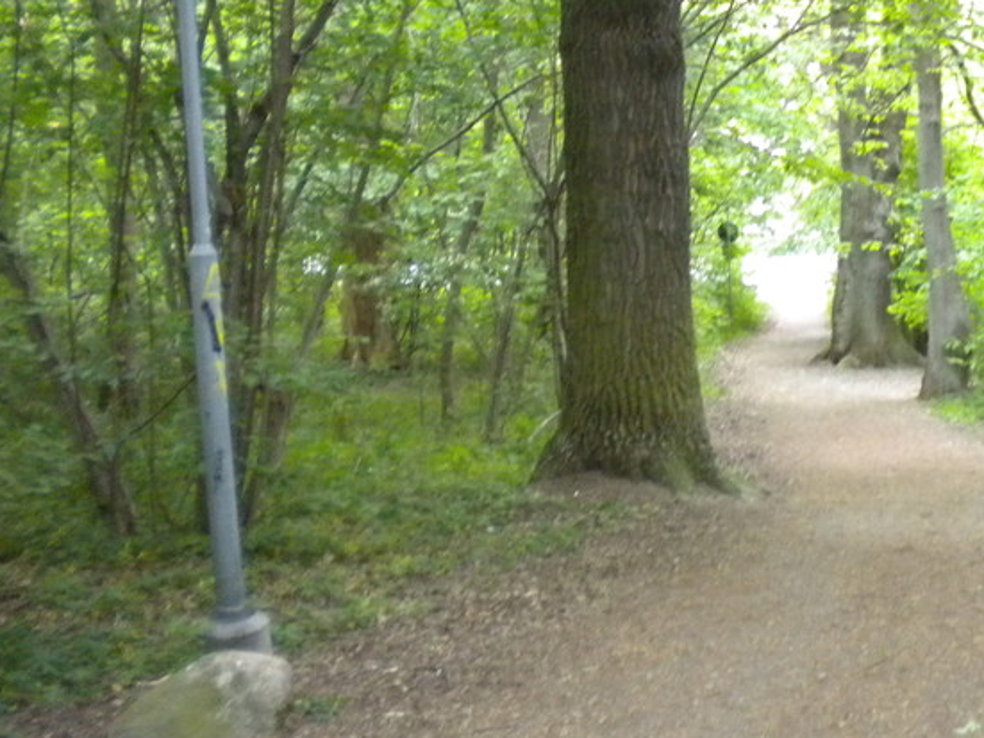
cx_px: 816
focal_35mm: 61
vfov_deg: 23.6
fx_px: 1734
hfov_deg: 30.7
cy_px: 141
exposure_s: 1/32
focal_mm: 6.3
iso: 500
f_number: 3.1
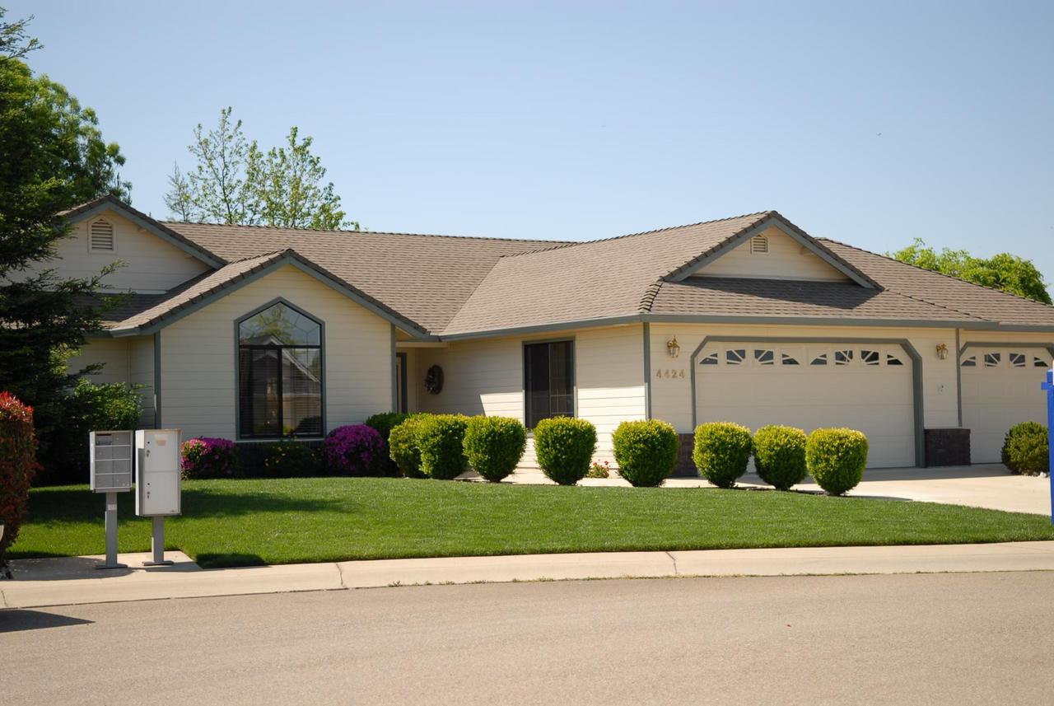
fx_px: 1671
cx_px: 527
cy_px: 353
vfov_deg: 23.8
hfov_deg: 35.0
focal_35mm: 57
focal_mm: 38
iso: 100
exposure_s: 1/1250
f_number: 2.8
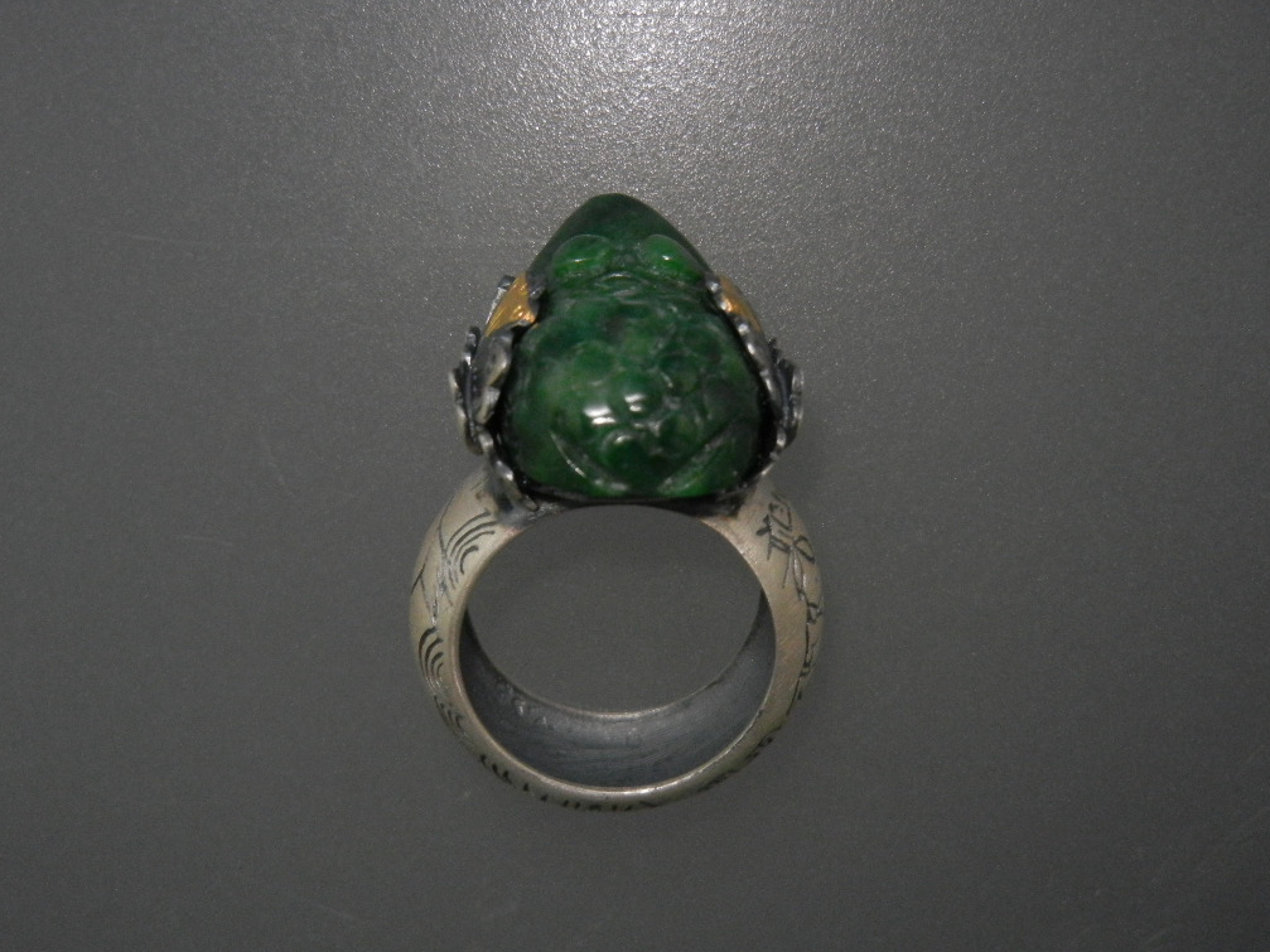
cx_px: 636
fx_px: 2201
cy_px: 473
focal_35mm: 60
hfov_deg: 32.2
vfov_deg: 24.4
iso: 800
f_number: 8
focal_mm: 10.6
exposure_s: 1/30
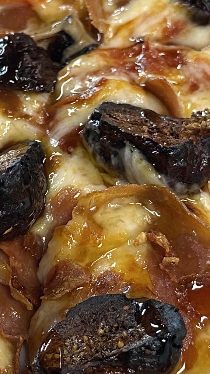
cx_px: 67
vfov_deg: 20.4
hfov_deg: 11.6
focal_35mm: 104
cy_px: 100
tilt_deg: -48.1
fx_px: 1030
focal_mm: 6.86
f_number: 1.78
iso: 125
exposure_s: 1/60
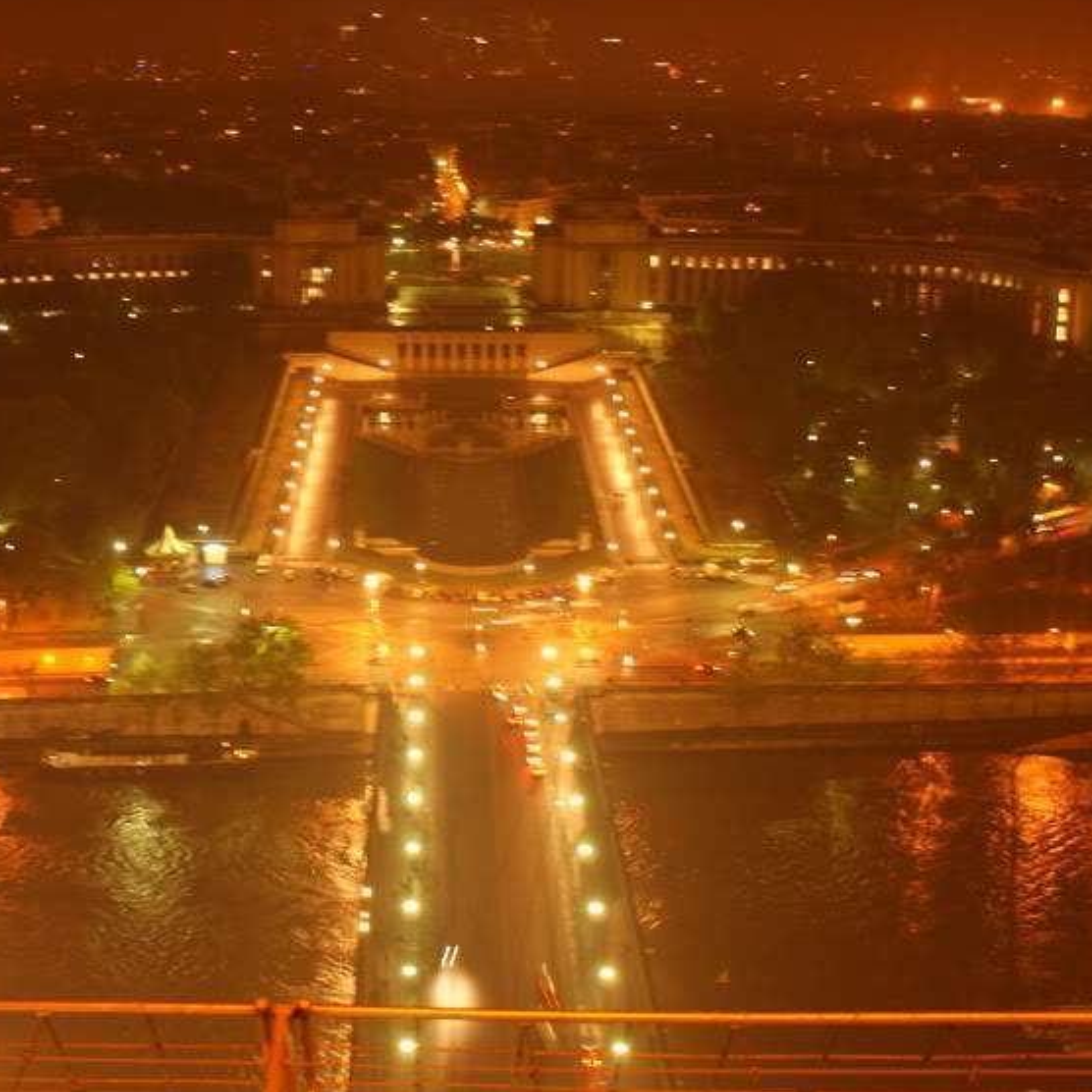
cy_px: 423
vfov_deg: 35.9
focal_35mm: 47
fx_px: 1677
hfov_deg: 35.8
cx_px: 384
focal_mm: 20
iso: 400
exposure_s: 1/1.25
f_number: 4
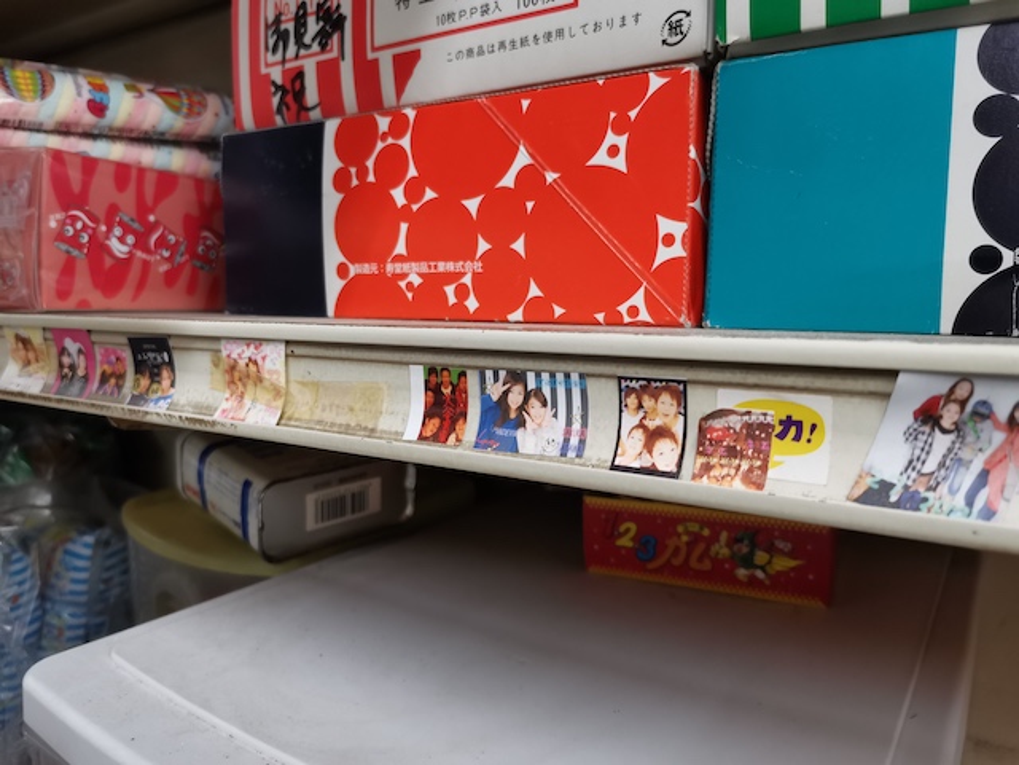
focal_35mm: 26
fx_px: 765
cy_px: 382
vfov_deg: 53.1
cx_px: 510
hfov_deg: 67.3
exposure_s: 1/50
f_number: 1.8
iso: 400
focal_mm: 4.75
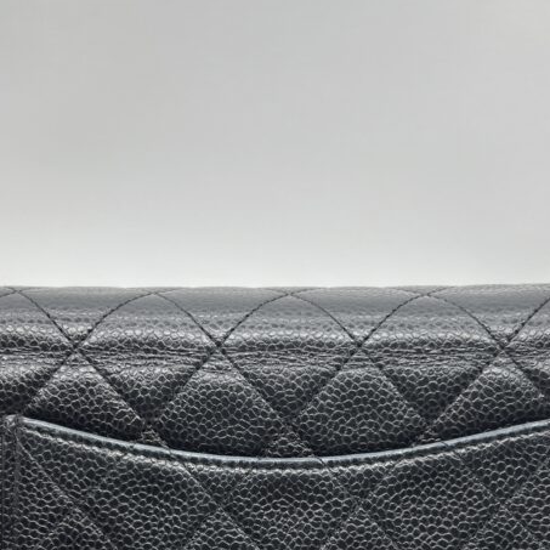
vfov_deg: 31.2
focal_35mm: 52
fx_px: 935
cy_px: 501
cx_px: 282
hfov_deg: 32.8
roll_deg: +1.7
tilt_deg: -34.7
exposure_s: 1/104
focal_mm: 5.7
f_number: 1.5
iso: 32
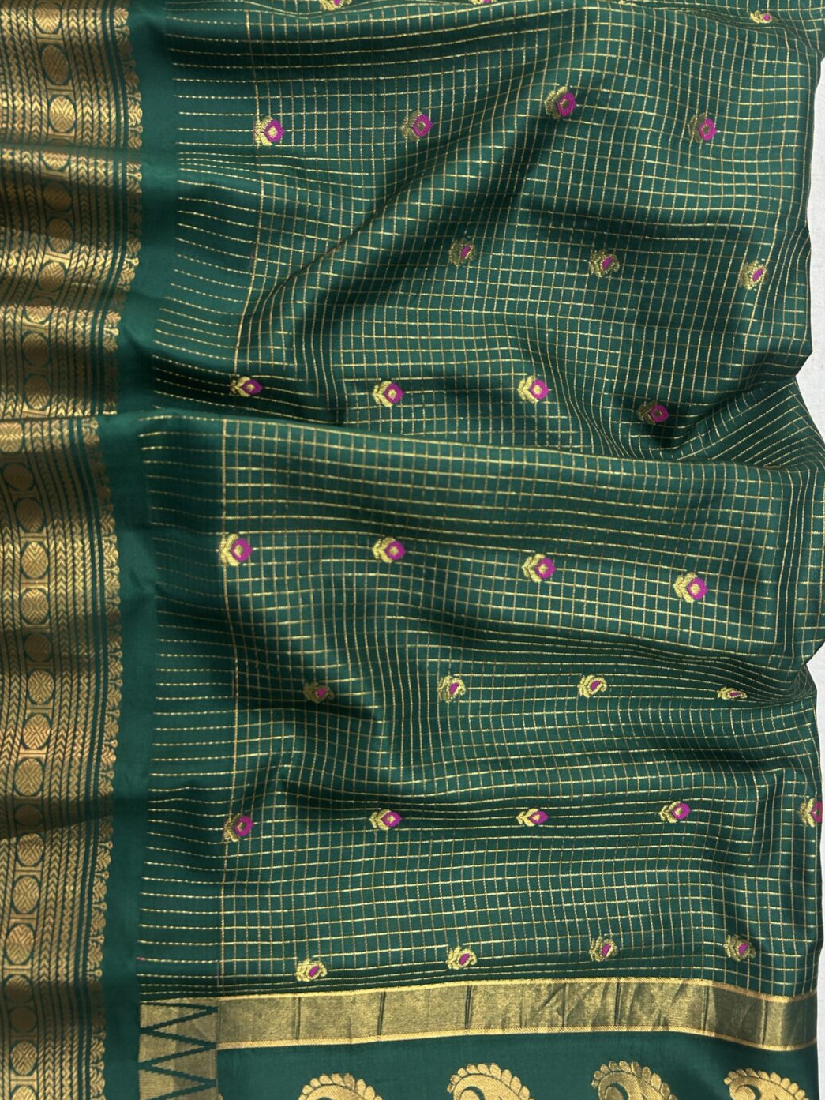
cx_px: 409
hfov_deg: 49.8
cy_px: 512
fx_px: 890
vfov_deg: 63.4
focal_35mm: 28
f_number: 1.5
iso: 32
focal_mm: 5.7
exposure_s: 1/103
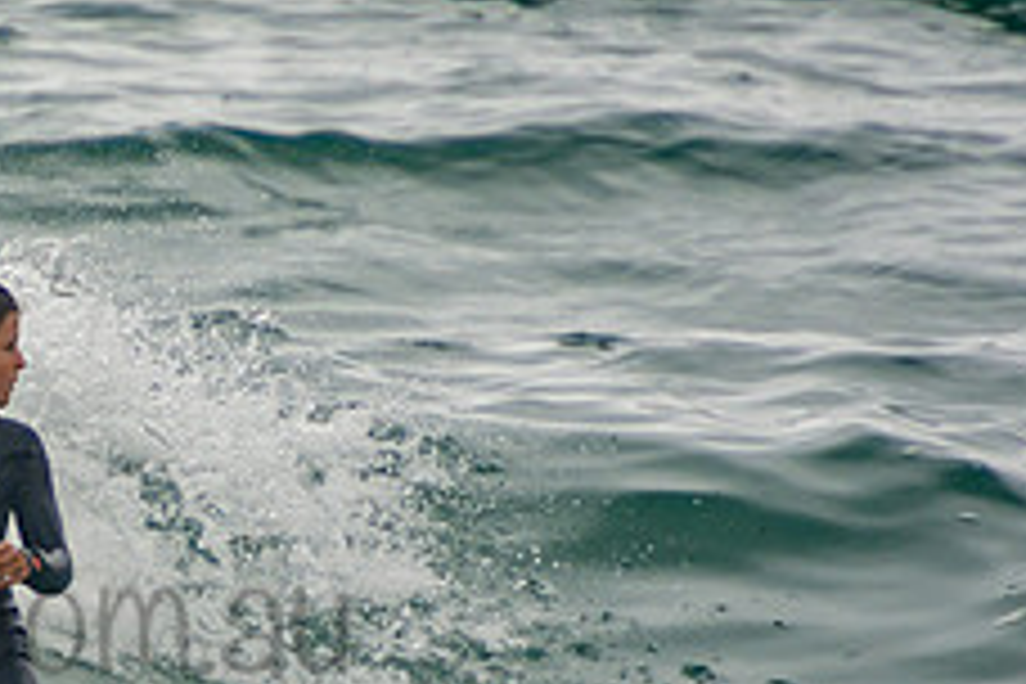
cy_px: 569
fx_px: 43545
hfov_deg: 1.3
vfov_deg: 0.9
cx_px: -126
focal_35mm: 1528
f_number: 5.6
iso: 280
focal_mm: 400
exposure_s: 1/1250
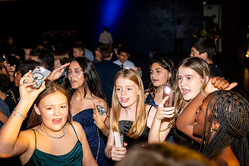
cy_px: 83
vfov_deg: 29.3
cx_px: 124
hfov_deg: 42.7
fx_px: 318
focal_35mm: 46
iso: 1250
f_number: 4
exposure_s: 1/100
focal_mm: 46
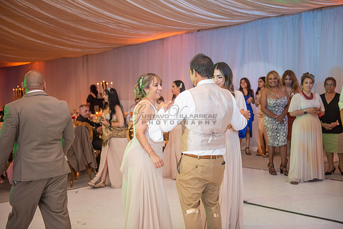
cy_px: 114
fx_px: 476
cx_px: 172
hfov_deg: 39.6
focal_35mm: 50
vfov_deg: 27.0
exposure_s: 1/160
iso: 1000
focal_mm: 50
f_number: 2.8
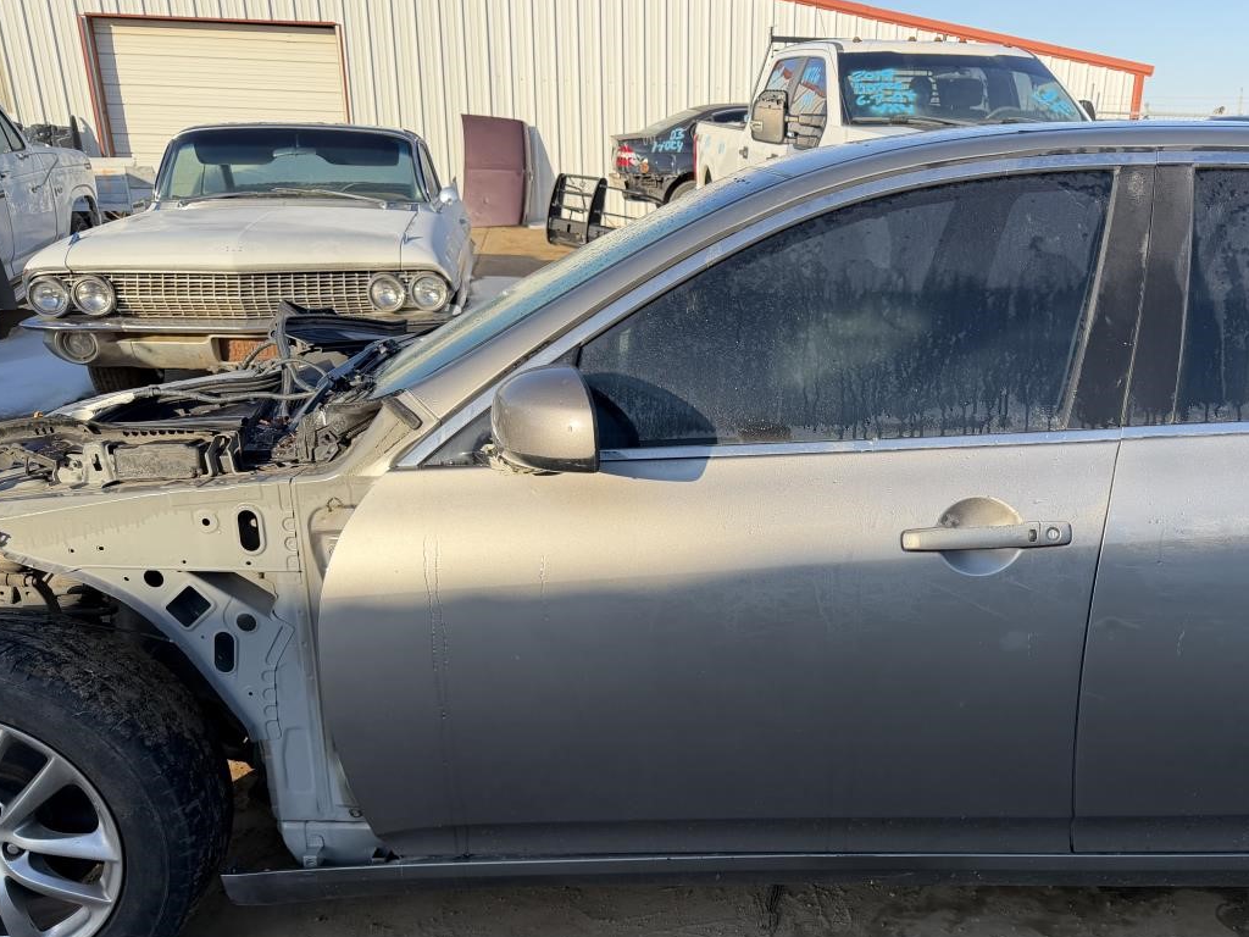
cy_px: 564
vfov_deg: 46.5
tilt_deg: -19.0
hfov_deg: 59.3
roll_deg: -1.6
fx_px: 1082
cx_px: 765
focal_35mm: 30
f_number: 1.78
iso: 100
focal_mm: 6.76
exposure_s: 1/2299
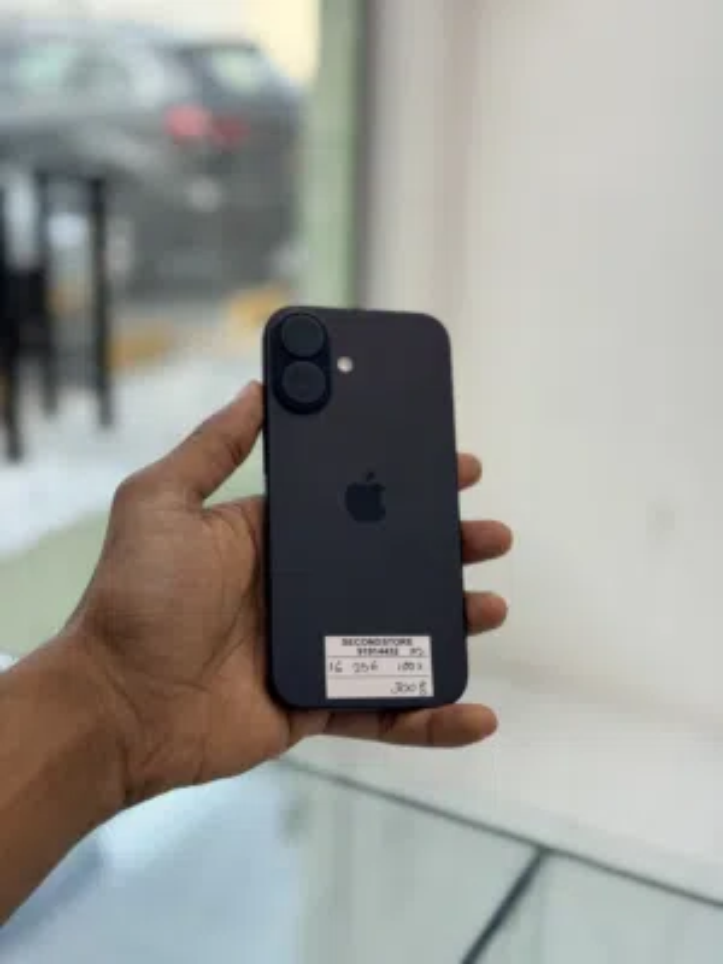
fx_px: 1337
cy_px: 482
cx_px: 362
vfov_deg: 39.7
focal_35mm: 48
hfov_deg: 30.3
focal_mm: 6.76
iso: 64
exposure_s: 1/621
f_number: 1.78
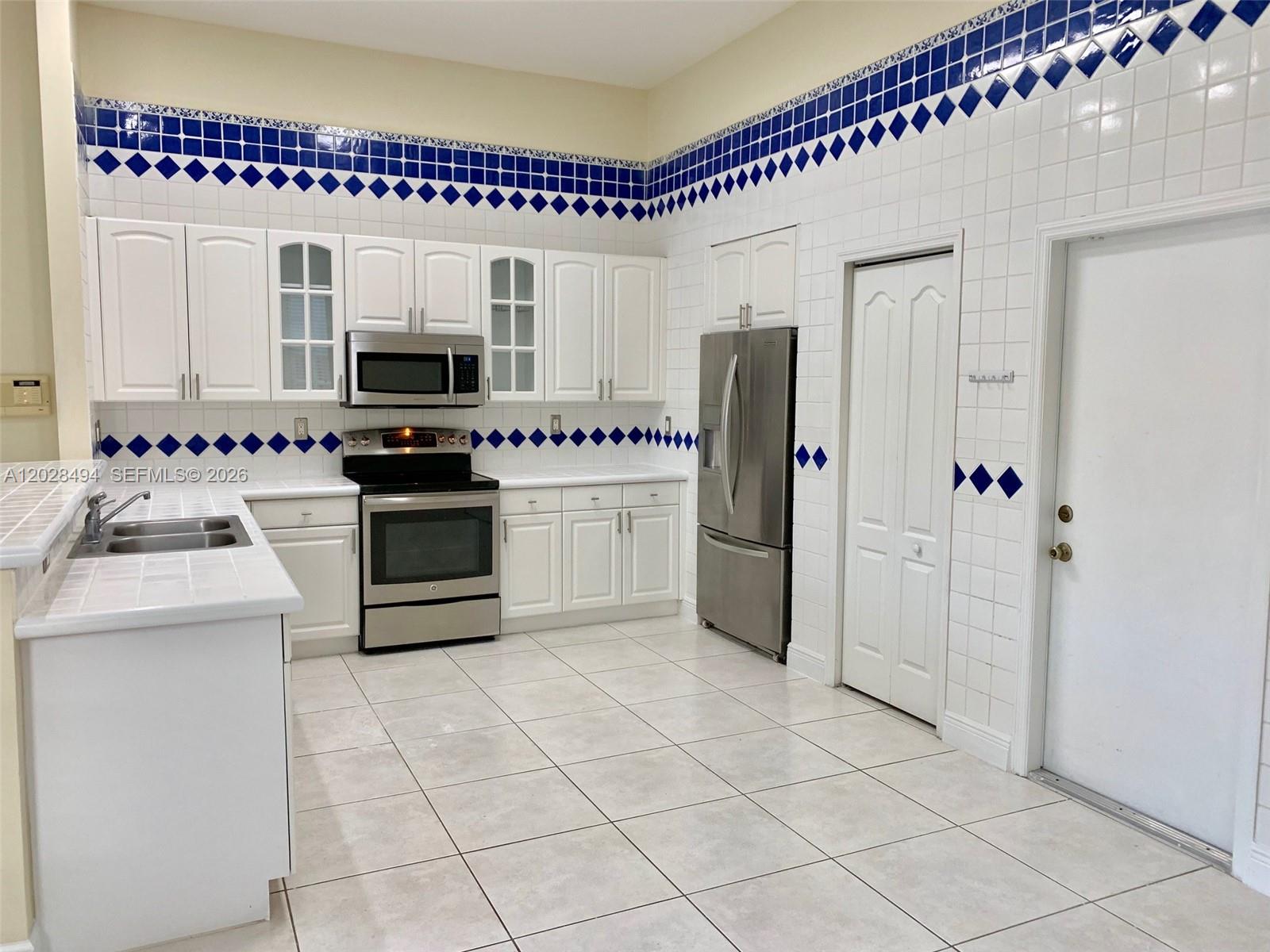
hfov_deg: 67.3
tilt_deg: -4.6
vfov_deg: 53.1
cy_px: 476
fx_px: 954
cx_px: 635
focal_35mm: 26
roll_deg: -1.0
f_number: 1.8
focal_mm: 4.25
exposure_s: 1/120
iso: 100
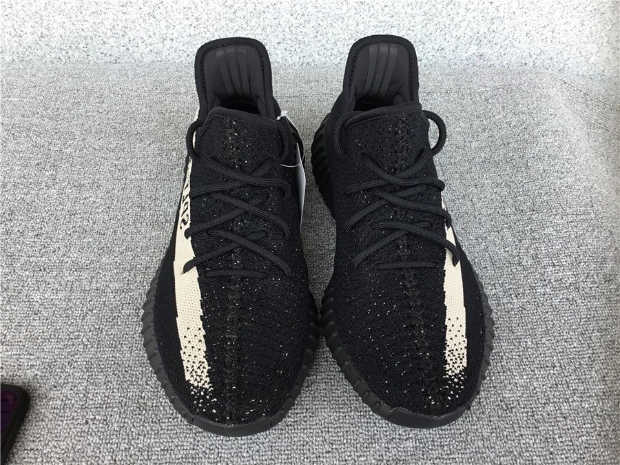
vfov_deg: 45.4
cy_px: 232
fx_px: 555
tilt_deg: -49.4
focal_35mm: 31
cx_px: 310
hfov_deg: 58.4
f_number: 2.4
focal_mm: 3.3
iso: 25
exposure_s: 1/105
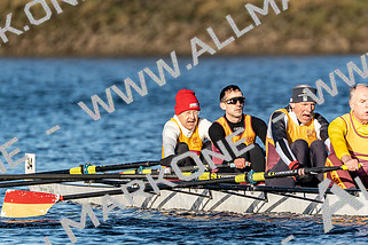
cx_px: 220
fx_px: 11070
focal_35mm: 1083
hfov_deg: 1.9
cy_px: 124
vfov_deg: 1.3
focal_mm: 600
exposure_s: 1/2000
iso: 400
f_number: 6.3
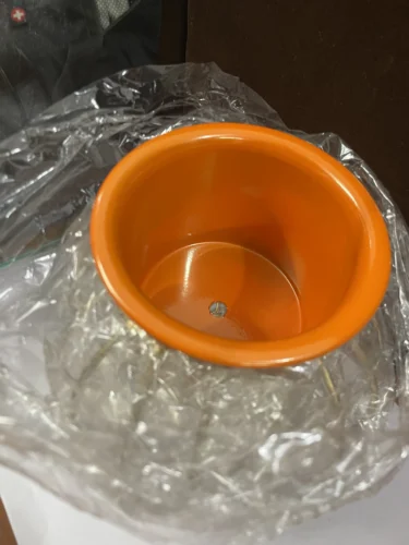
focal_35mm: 26
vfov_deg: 67.3
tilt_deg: -47.2
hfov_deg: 53.1
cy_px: 272
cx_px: 204
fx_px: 410
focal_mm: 4.2
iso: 200
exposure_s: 1/50
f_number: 1.6
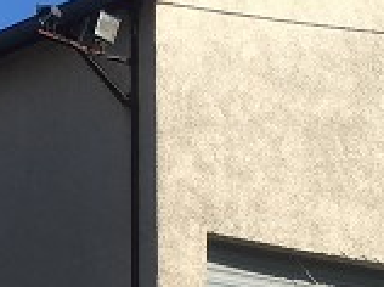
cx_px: 53
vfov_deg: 10.0
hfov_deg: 13.4
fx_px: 1628
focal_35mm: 147
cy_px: 277
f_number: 2.2
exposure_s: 1/1672
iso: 25
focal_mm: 4.15
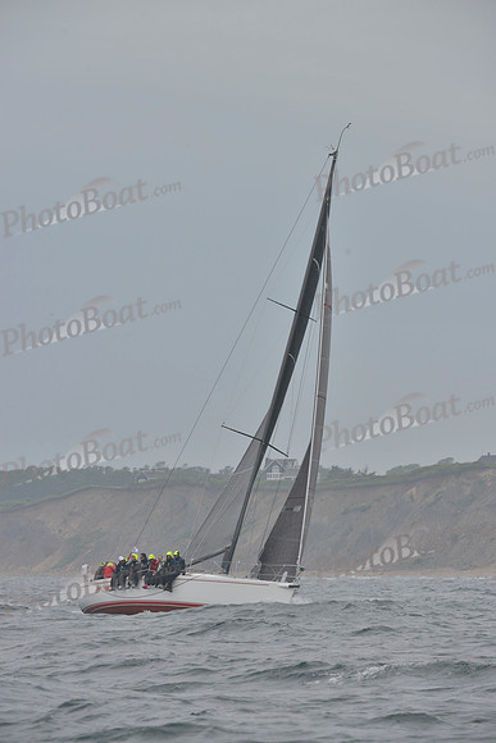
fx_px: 5370
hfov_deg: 5.3
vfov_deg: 7.9
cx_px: 248
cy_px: 372
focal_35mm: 260
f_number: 10
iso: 400
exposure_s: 1/800
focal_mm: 260
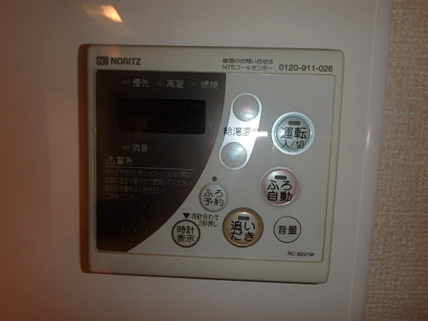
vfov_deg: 63.4
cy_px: 160
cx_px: 214
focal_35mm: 21
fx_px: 260
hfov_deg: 79.0
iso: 125
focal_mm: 3.7
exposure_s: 1/8
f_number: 6
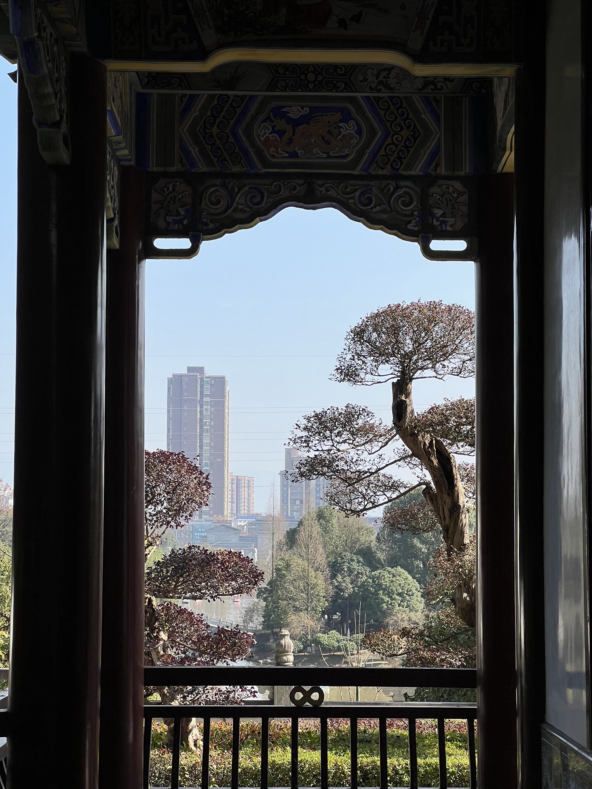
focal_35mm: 77
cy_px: 394
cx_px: 296
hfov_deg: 19.1
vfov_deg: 25.3
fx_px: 1756
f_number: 2.8
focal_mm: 9
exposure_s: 1/704
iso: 32
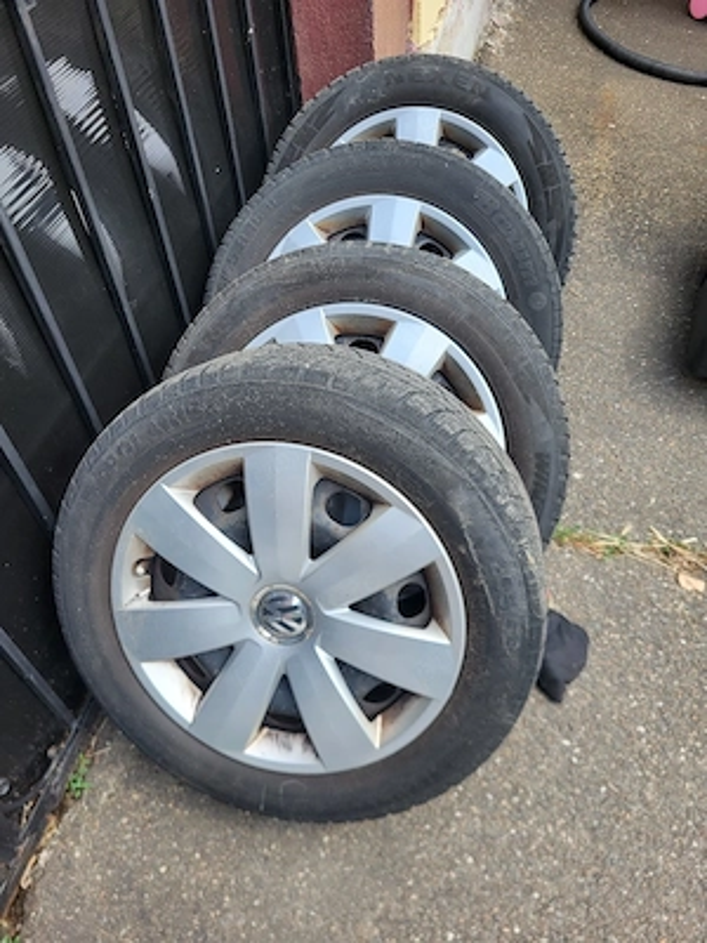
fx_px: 708
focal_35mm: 26
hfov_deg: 53.1
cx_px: 354
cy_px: 472
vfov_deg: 67.3
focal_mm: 5.4
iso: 40
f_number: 1.8
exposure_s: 1/455
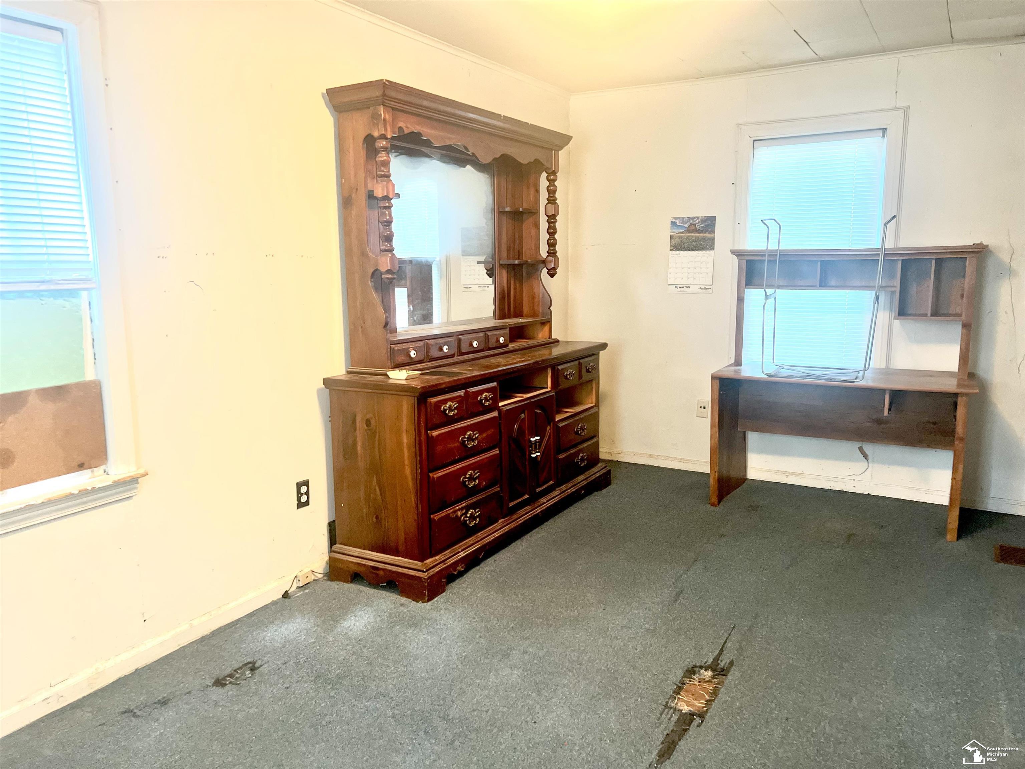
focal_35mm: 26
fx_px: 770
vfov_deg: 53.1
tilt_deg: -9.9
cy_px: 384
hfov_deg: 67.3
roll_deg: +0.6
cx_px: 512
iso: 500
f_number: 1.5
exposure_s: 1/60
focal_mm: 5.7
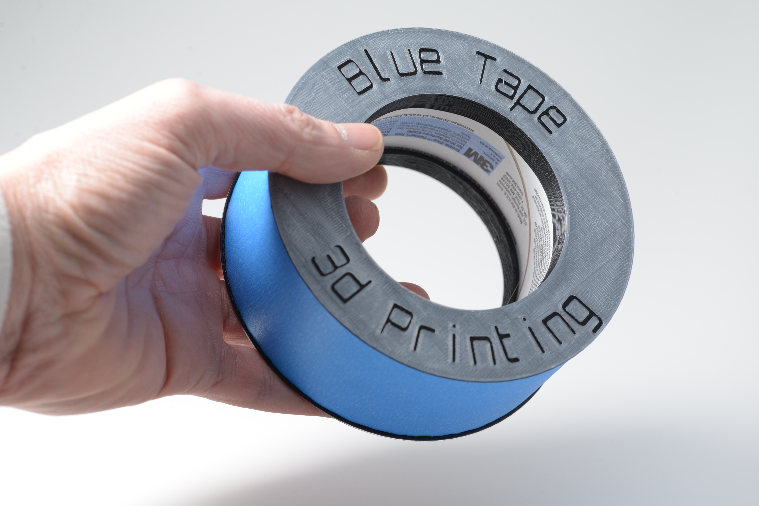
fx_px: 2214
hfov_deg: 19.5
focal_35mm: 105
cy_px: 253
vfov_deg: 13.0
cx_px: 380
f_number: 13
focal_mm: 105
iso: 320
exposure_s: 1/160
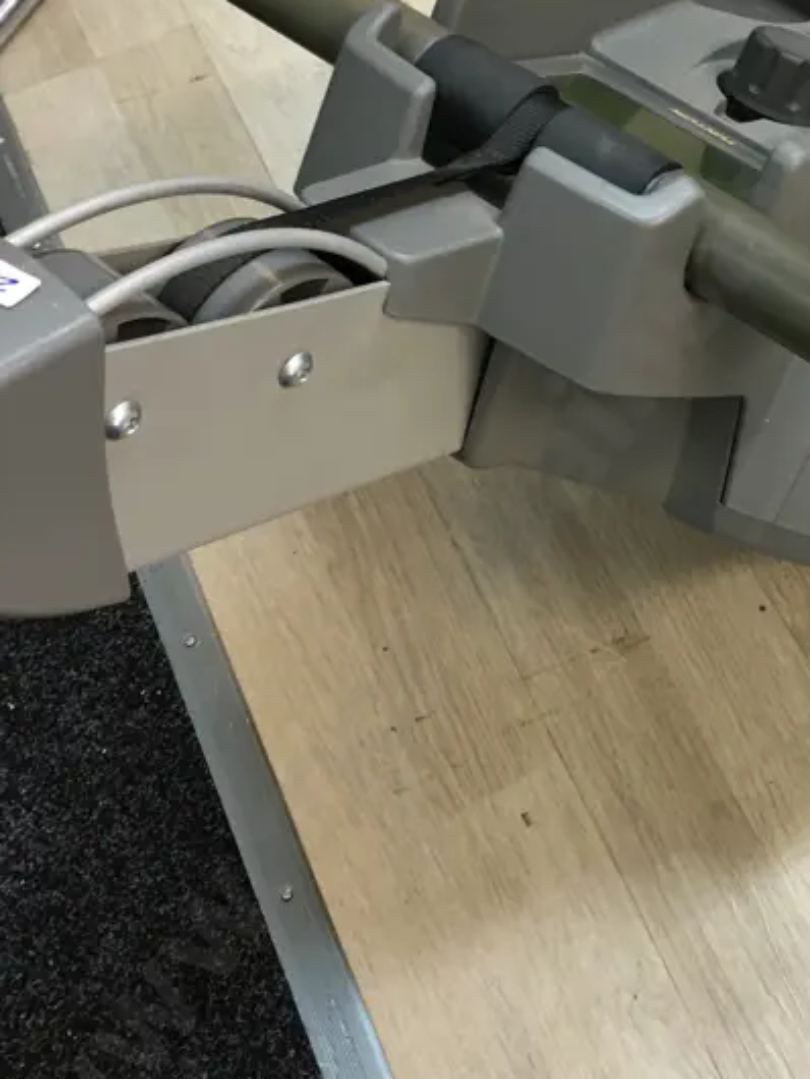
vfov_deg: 33.9
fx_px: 1746
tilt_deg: -55.1
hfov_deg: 25.6
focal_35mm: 56
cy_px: 328
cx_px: 668
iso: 50
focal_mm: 4.15
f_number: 2.2
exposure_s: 1/17
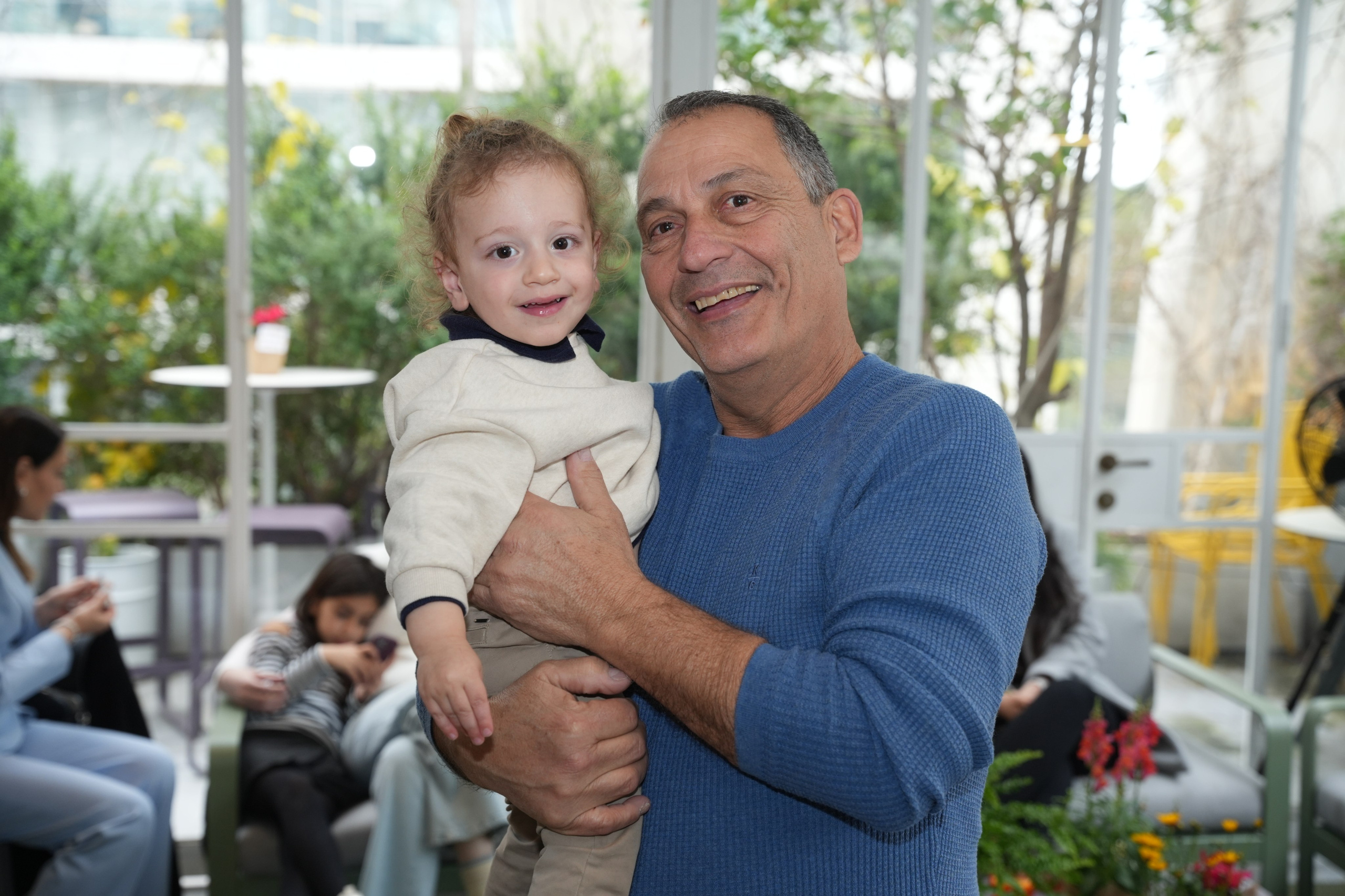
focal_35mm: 51
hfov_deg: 39.1
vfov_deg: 26.6
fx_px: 1894
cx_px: 672
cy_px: 448
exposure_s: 1/160
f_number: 4
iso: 800
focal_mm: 50.7
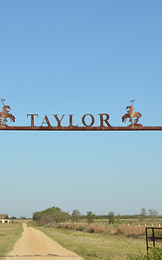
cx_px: 64
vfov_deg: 21.9
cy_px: 127
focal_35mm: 95
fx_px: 672
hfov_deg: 13.7
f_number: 7.1
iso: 200
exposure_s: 1/200
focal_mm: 32
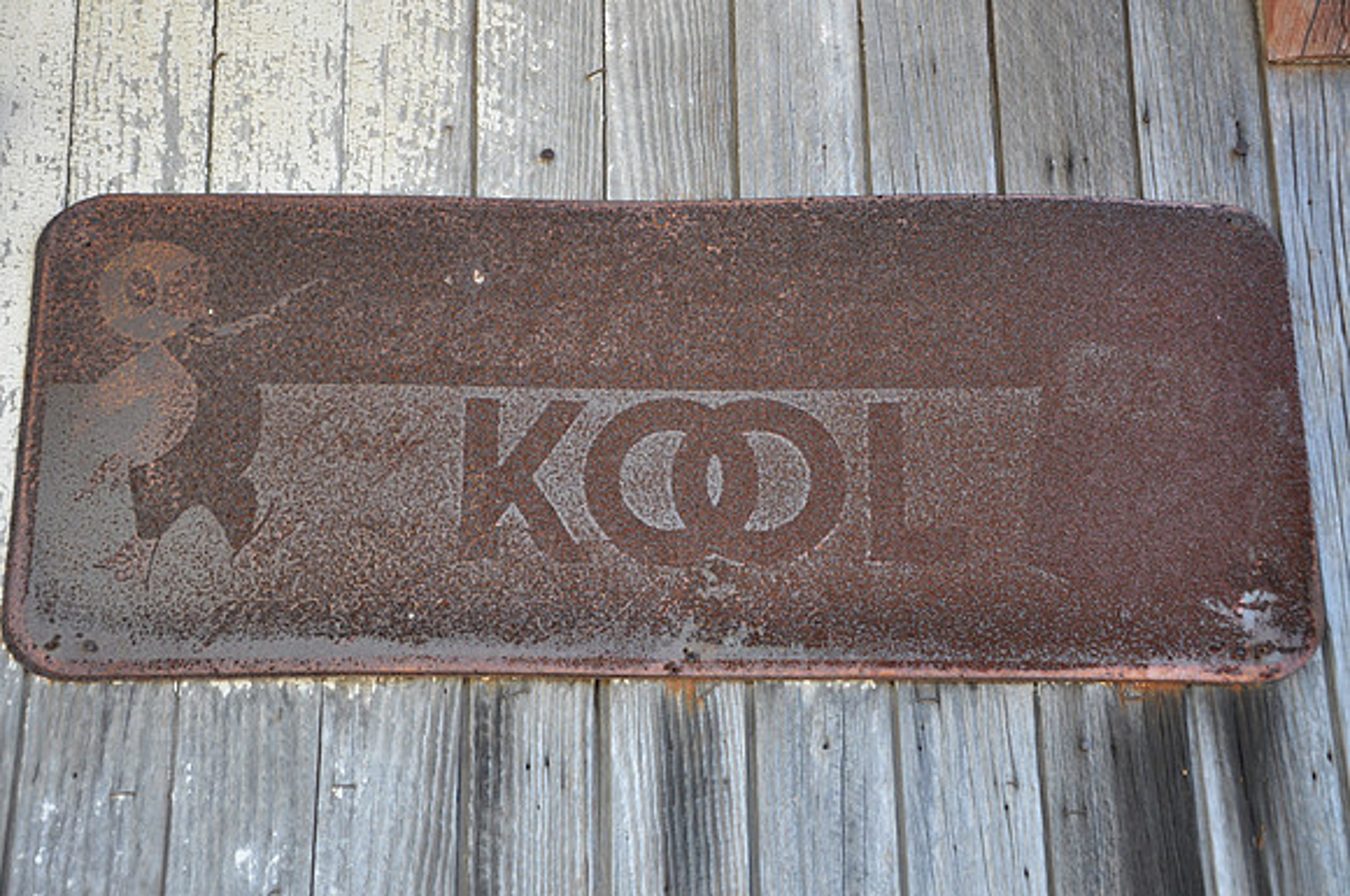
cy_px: 448
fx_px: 2247
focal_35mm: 60
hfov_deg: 33.4
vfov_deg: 22.6
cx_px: 675
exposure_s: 1/100
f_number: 5
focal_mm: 40
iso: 400
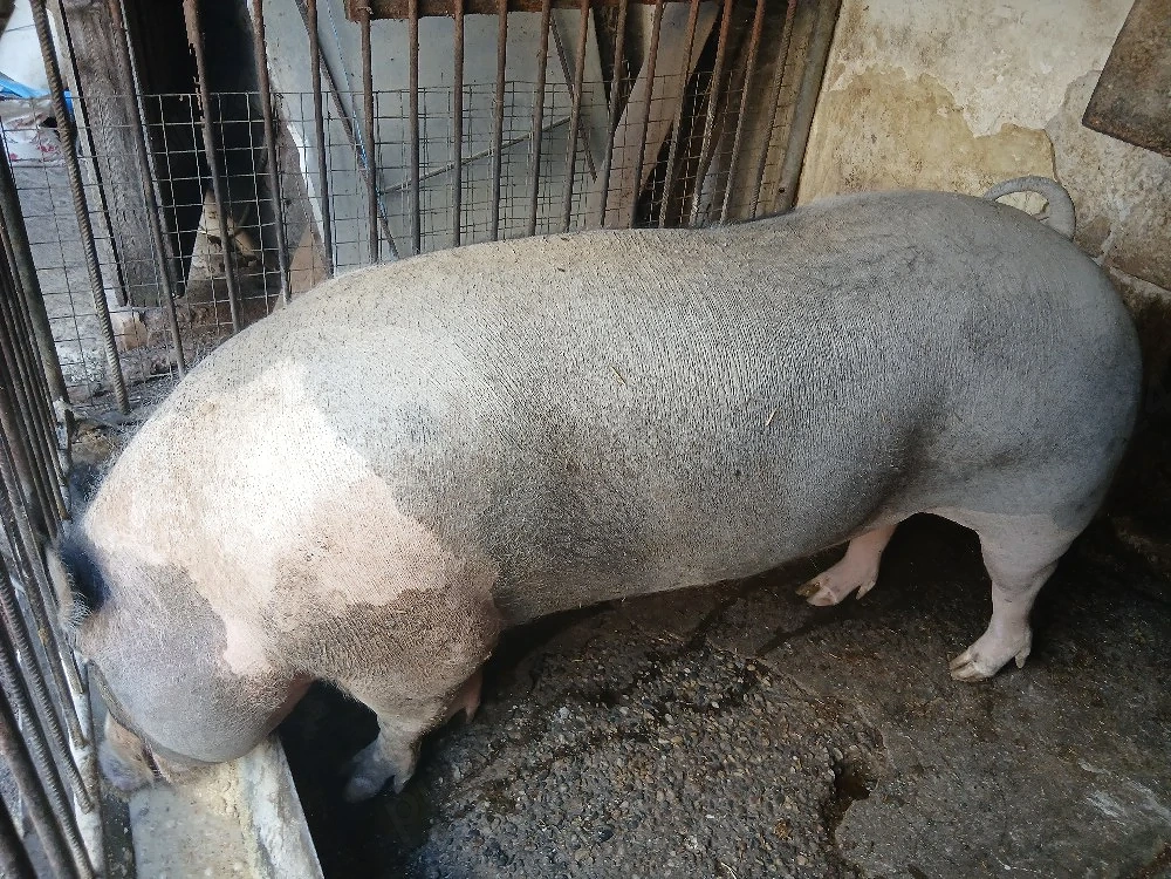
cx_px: 586
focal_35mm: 26
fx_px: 880
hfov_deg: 67.3
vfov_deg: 53.1
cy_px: 440
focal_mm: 3.98
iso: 125
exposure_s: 1/50.3
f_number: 1.8
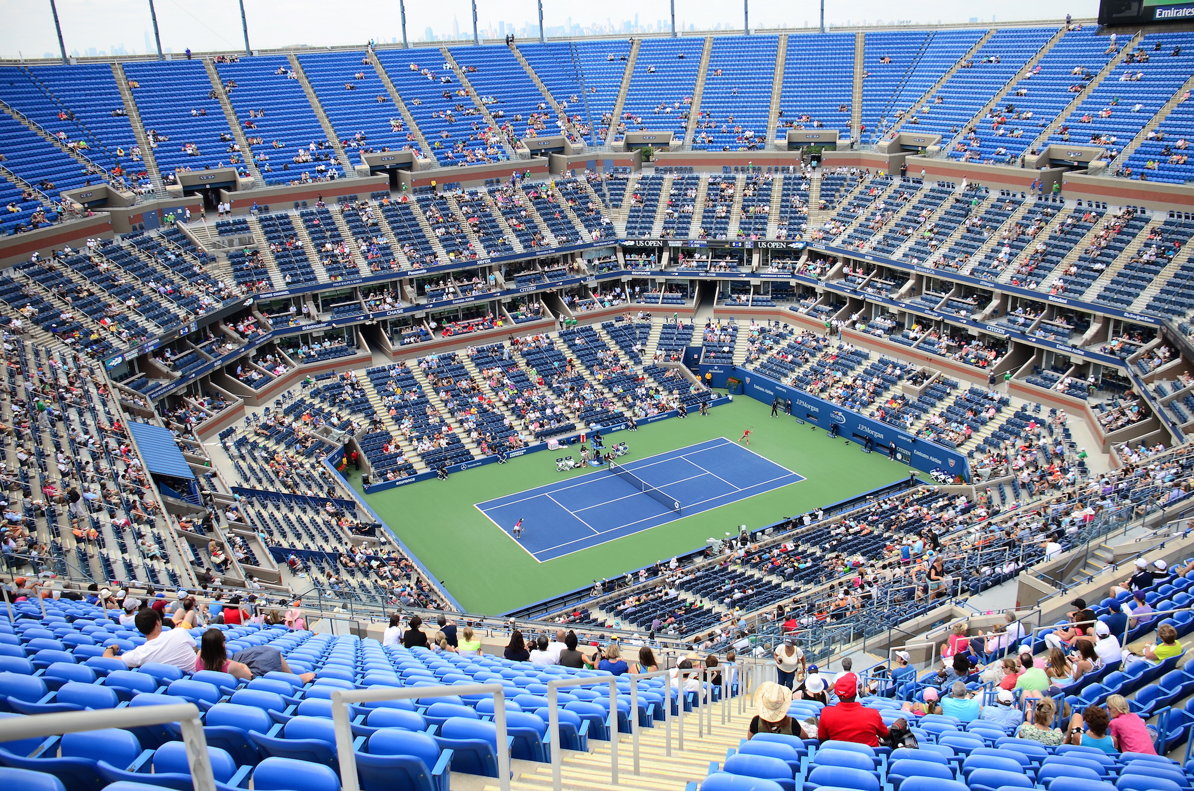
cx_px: 597
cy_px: 396
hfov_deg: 59.6
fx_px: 1043
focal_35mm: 32
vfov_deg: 41.5
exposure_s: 1/500
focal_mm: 21
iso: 125
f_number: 3.8
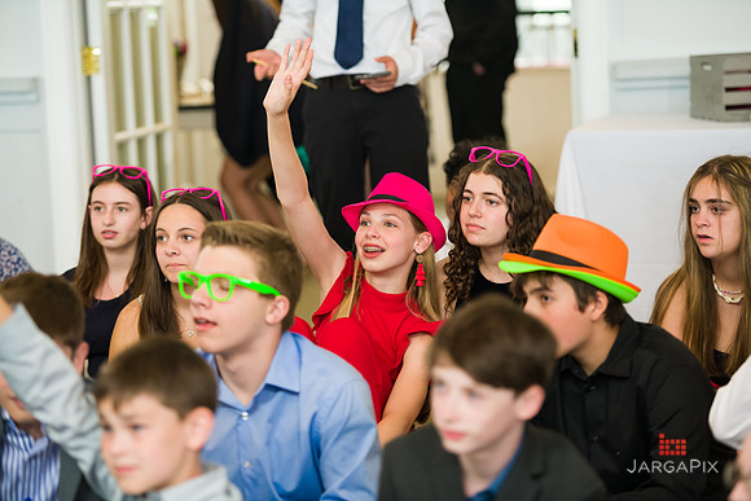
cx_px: 376
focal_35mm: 120
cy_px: 250
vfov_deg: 11.4
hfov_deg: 17.1
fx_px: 2504
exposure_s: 1/200
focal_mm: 120
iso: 800
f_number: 3.2
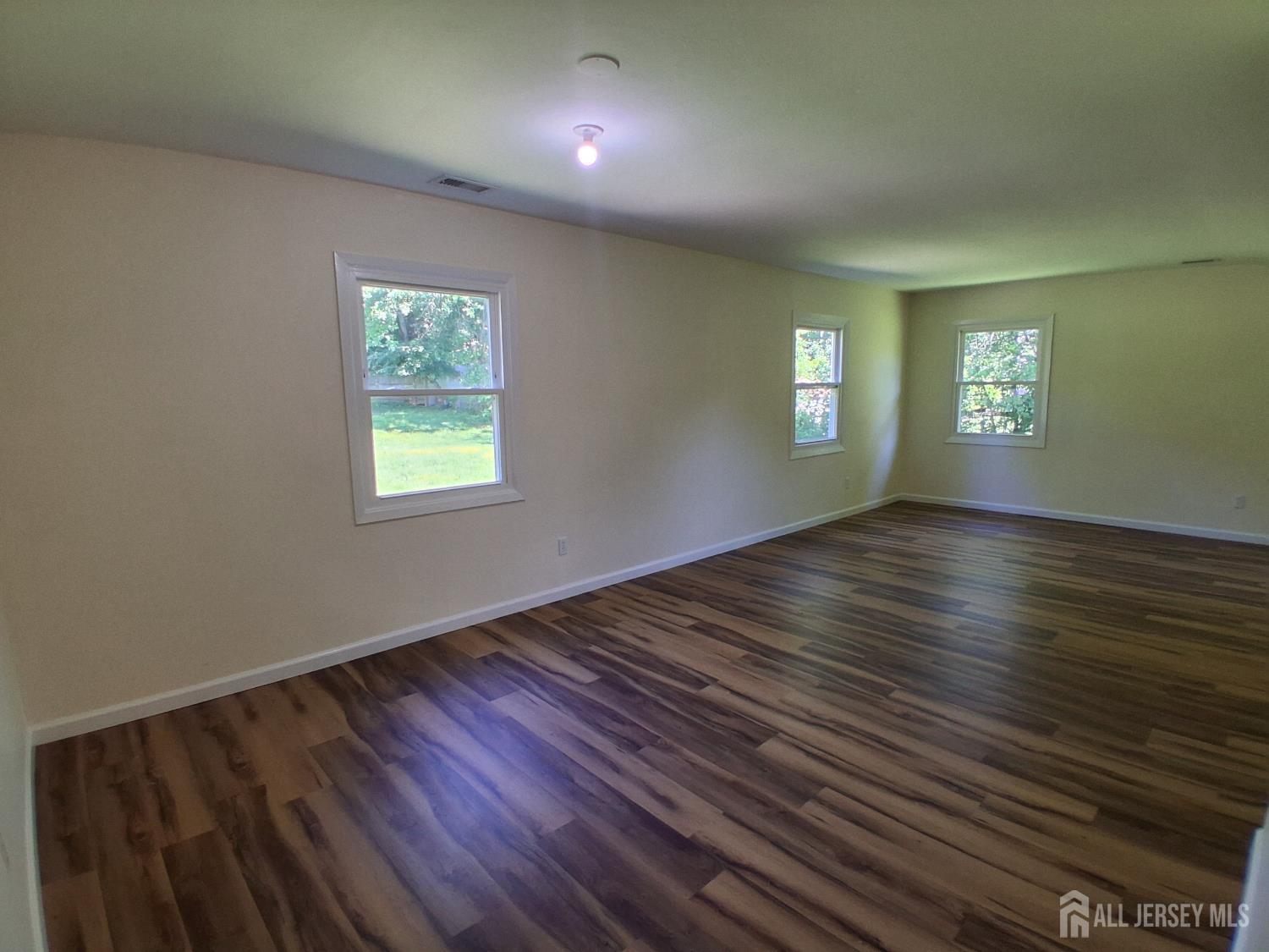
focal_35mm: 17
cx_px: 634
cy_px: 476
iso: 100
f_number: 2.2
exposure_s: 1/40
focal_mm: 1.4
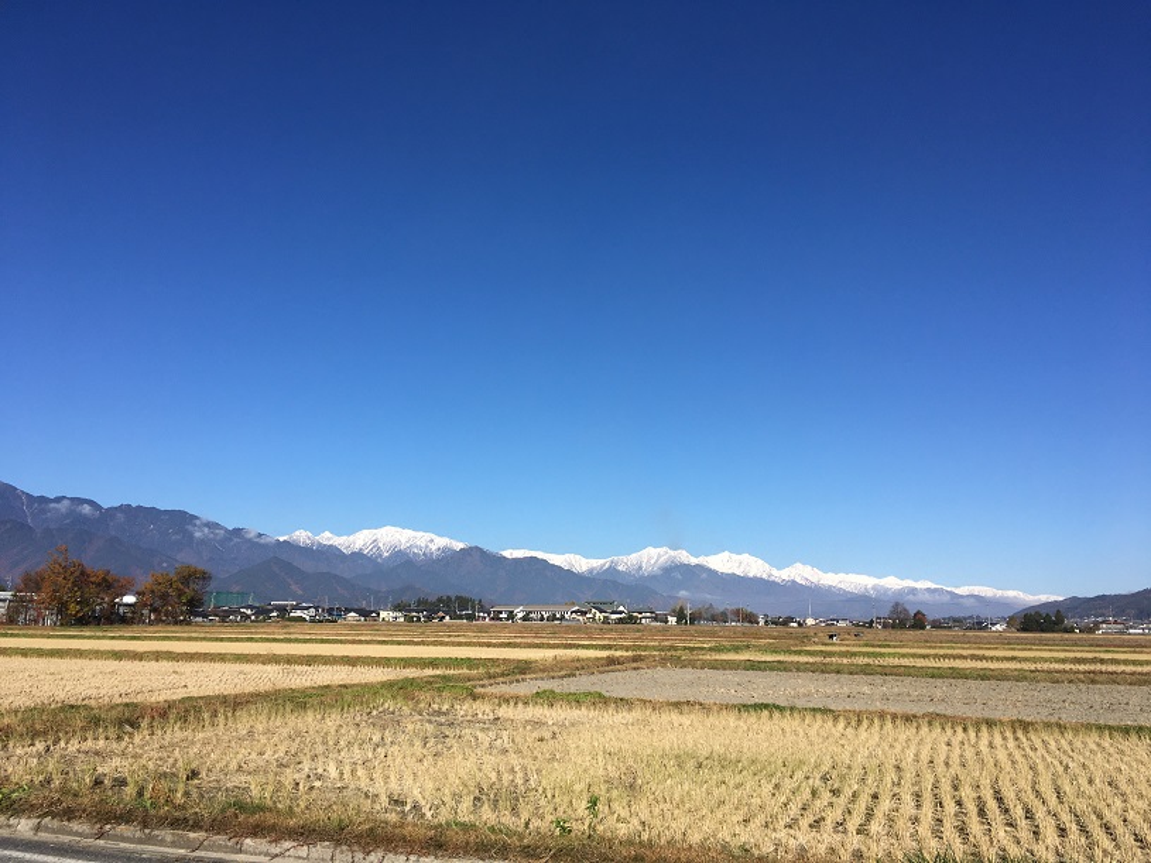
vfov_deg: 48.2
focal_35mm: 29
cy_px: 432
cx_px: 576
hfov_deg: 61.7
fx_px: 964
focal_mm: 4.15
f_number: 2.2
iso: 25
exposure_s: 1/2404
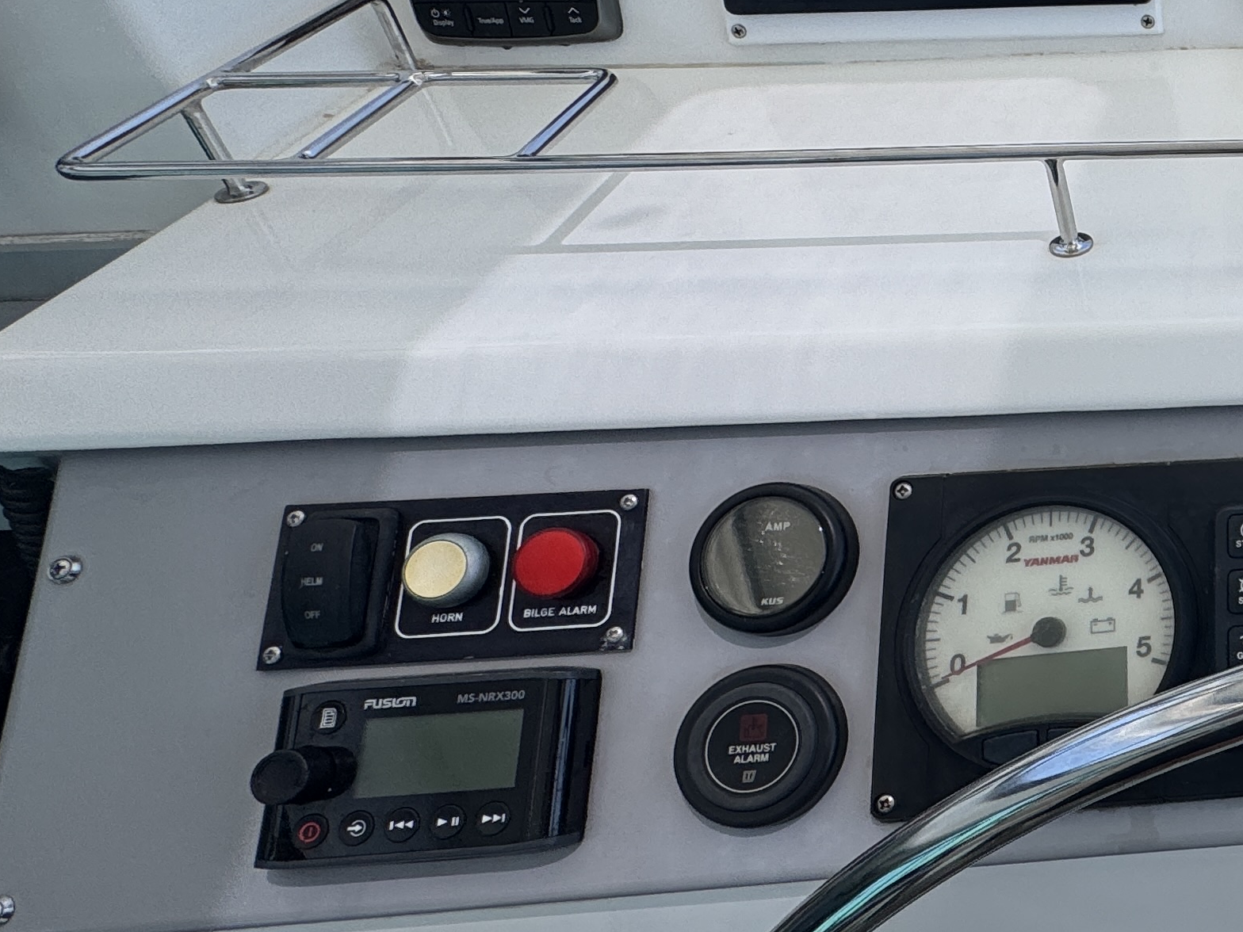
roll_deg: -2.6
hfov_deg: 37.4
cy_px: 343
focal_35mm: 36
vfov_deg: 39.4
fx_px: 1293
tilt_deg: -34.8
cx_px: 1525
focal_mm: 2.22
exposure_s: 1/804
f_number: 2.2
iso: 40
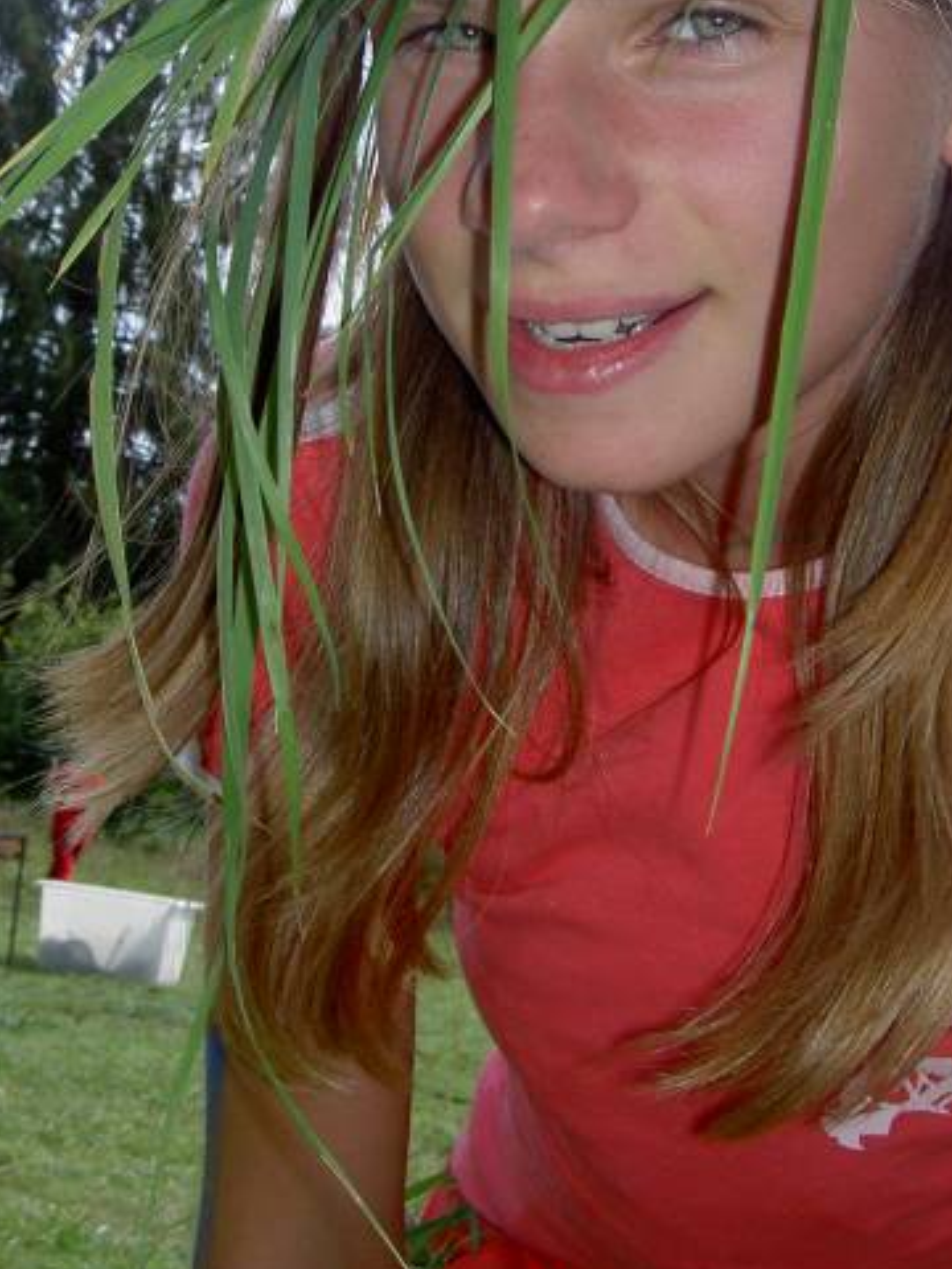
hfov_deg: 22.6
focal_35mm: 65
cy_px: 373
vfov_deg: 29.5
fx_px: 2383
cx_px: 518
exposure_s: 1/250
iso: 100
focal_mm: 8
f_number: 4.7
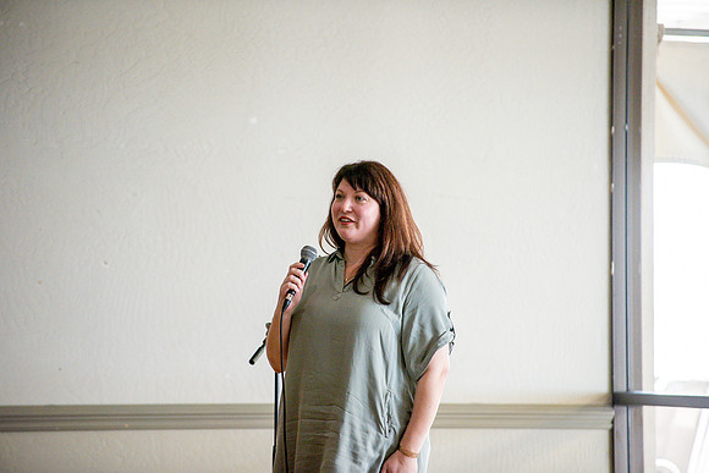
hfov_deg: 11.2
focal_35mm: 184
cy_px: 236
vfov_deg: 7.5
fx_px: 3616
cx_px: 354
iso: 2000
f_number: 2.8
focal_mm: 175
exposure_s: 1/640
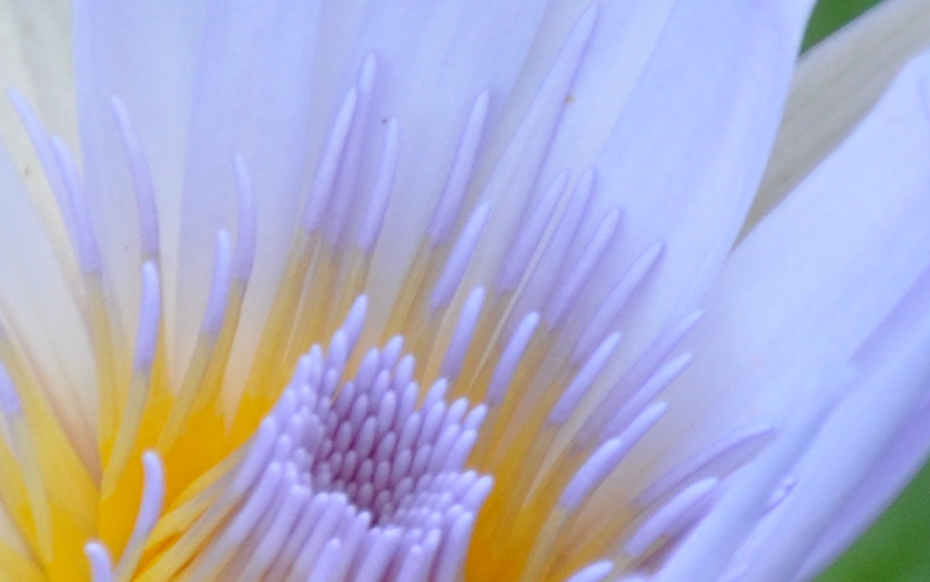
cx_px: 472
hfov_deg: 2.6
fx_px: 20801
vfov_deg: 1.6
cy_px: 349
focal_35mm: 821
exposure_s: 1/125
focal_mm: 105
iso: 560
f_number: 5.6
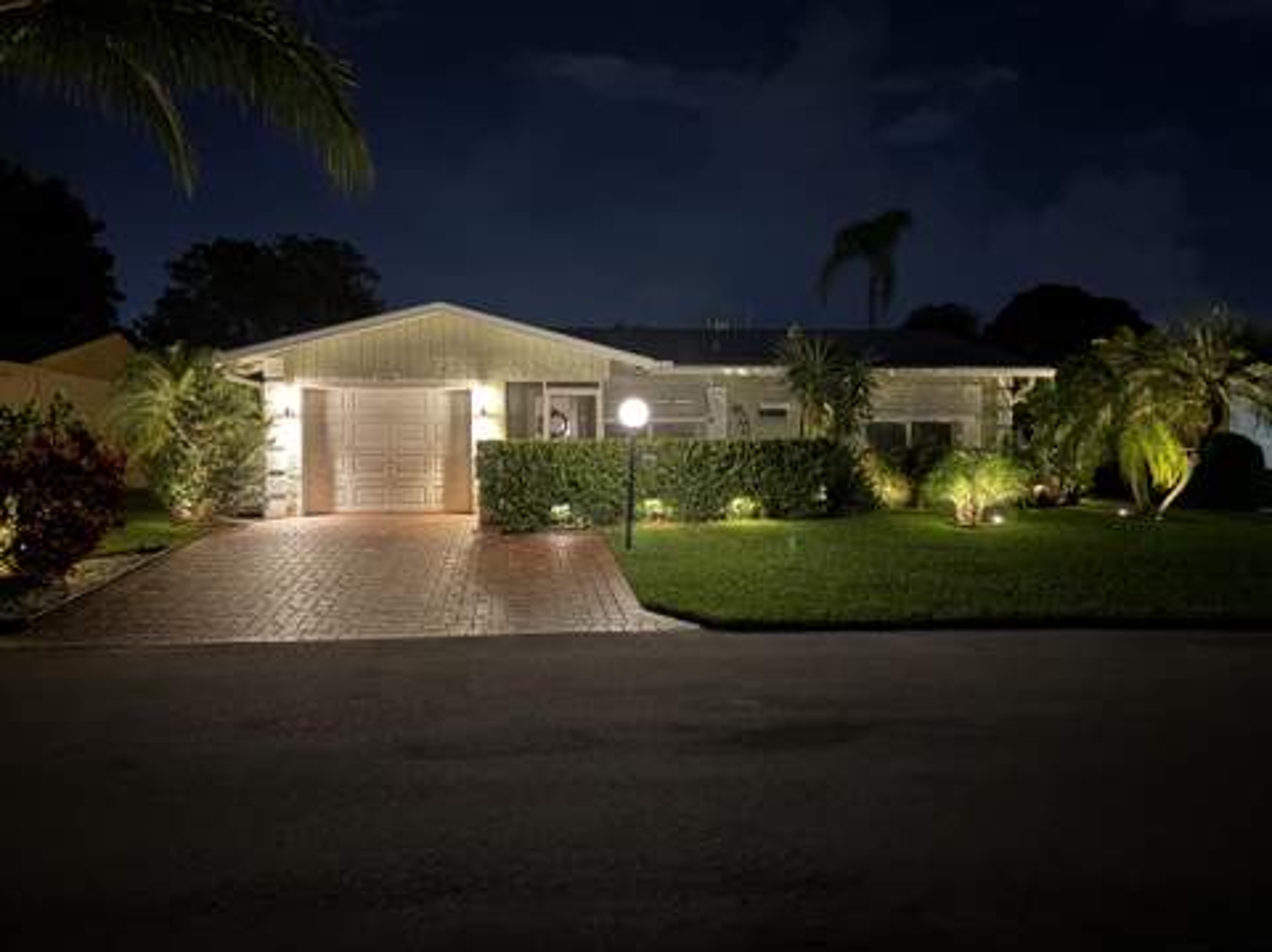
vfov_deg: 53.0
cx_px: 636
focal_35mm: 26
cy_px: 476
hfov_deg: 67.4
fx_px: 954
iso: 1000
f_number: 1.6
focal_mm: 5.96
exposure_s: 1/9
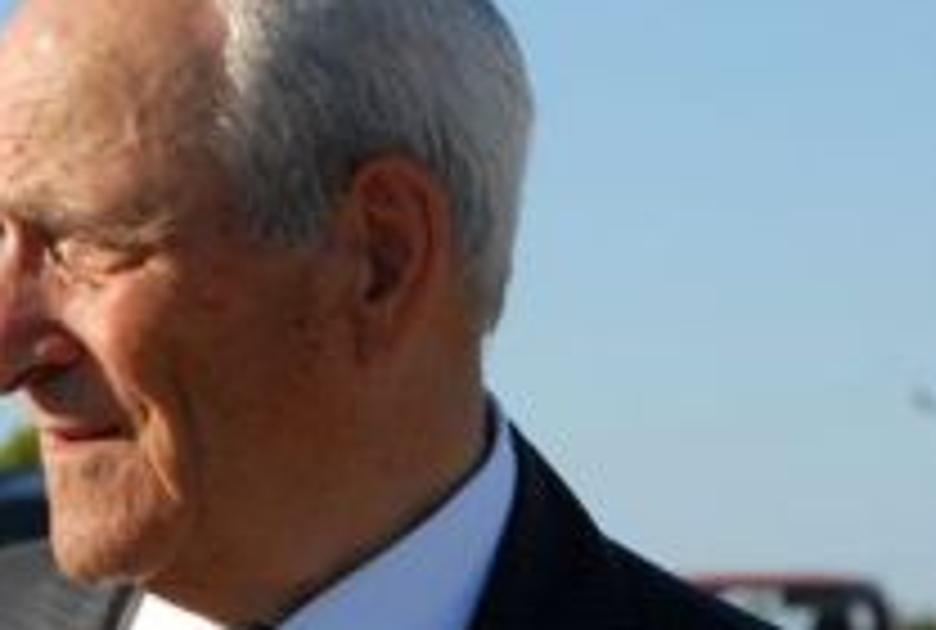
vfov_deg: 5.4
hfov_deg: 7.9
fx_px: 6727
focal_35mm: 258
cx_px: 212
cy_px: 382
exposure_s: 1/320
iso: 200
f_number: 9
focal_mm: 80
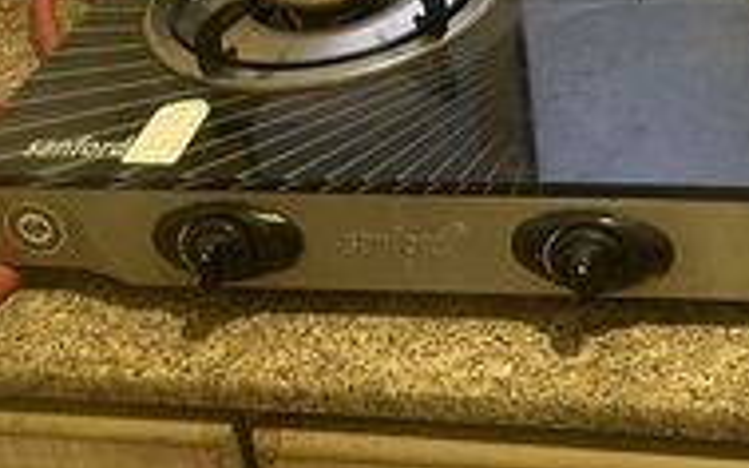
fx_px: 1306
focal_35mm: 64
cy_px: -173
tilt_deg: -23.3
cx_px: 577
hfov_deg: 31.3
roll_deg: +5.1
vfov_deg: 18.6
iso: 200
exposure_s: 1/60
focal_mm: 5.1
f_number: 1.6
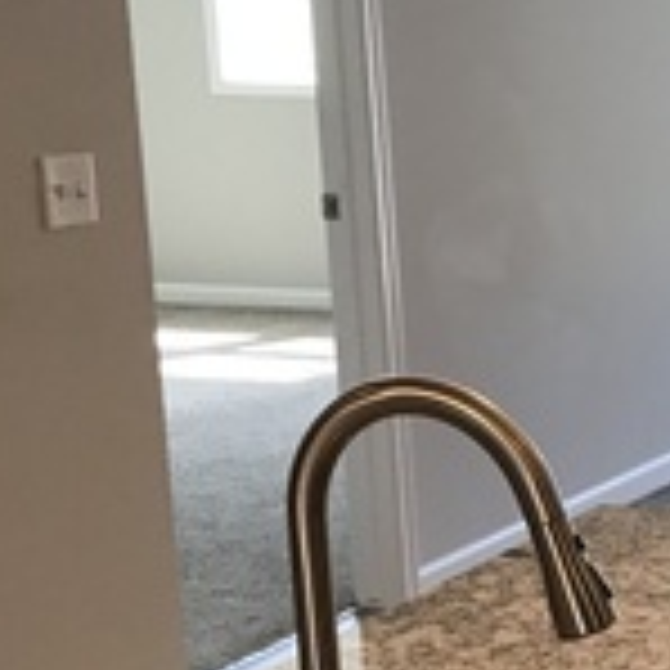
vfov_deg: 15.6
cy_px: 517
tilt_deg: -13.2
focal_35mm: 111
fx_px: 2431
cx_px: 1293
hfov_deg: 13.6
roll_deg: -0.1
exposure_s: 1/30
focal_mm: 3.99
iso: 25
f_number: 1.8
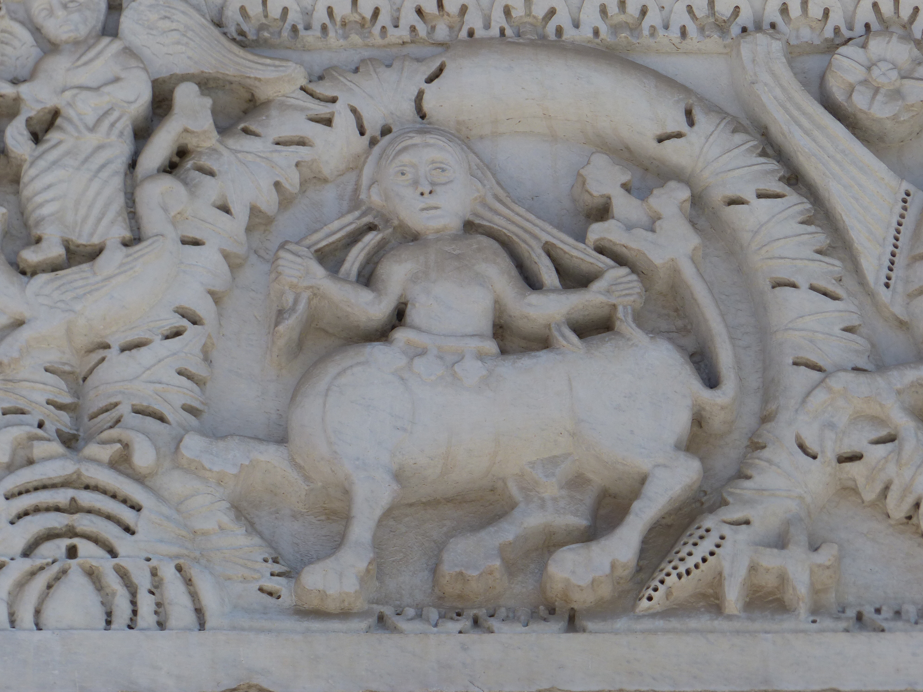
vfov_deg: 3.9
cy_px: 346
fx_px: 10106
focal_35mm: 379
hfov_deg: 5.2
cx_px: 462
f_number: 4
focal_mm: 68.1
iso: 100
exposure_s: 1/640
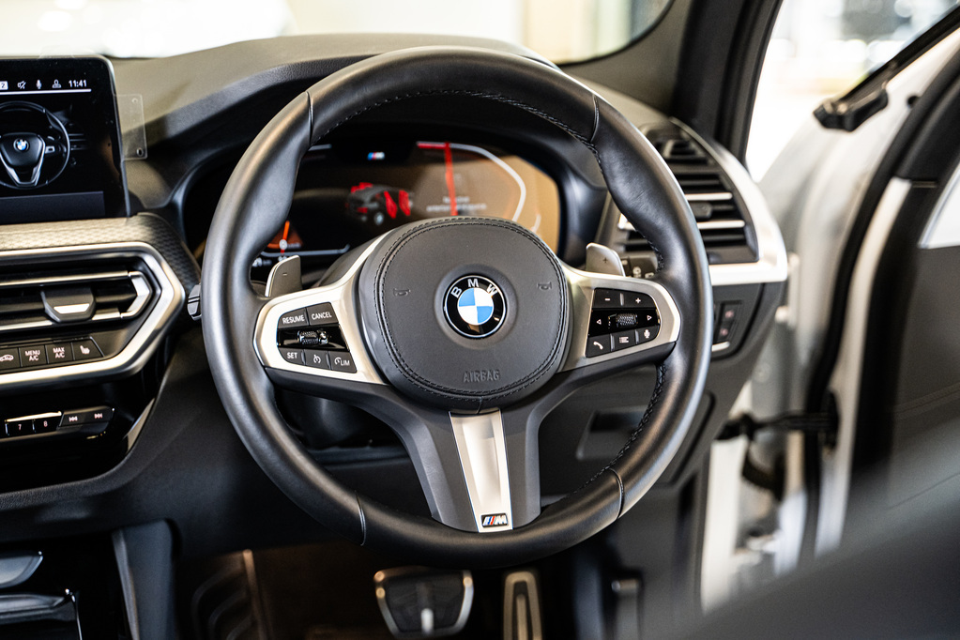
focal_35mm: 53
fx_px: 1413
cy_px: 320
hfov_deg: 37.5
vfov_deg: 25.5
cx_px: 480
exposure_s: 1/125
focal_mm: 53
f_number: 2.8
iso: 1600
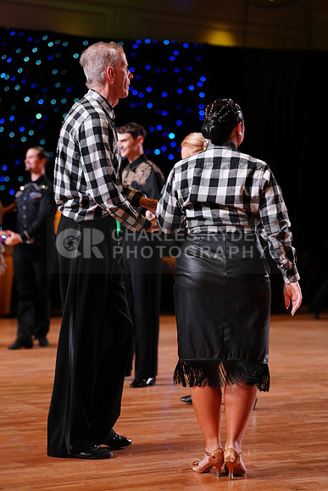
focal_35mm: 86
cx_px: 164
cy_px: 246
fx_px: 1175
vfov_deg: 23.6
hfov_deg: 15.9
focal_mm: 86
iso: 1250
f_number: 2.8
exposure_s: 1/400
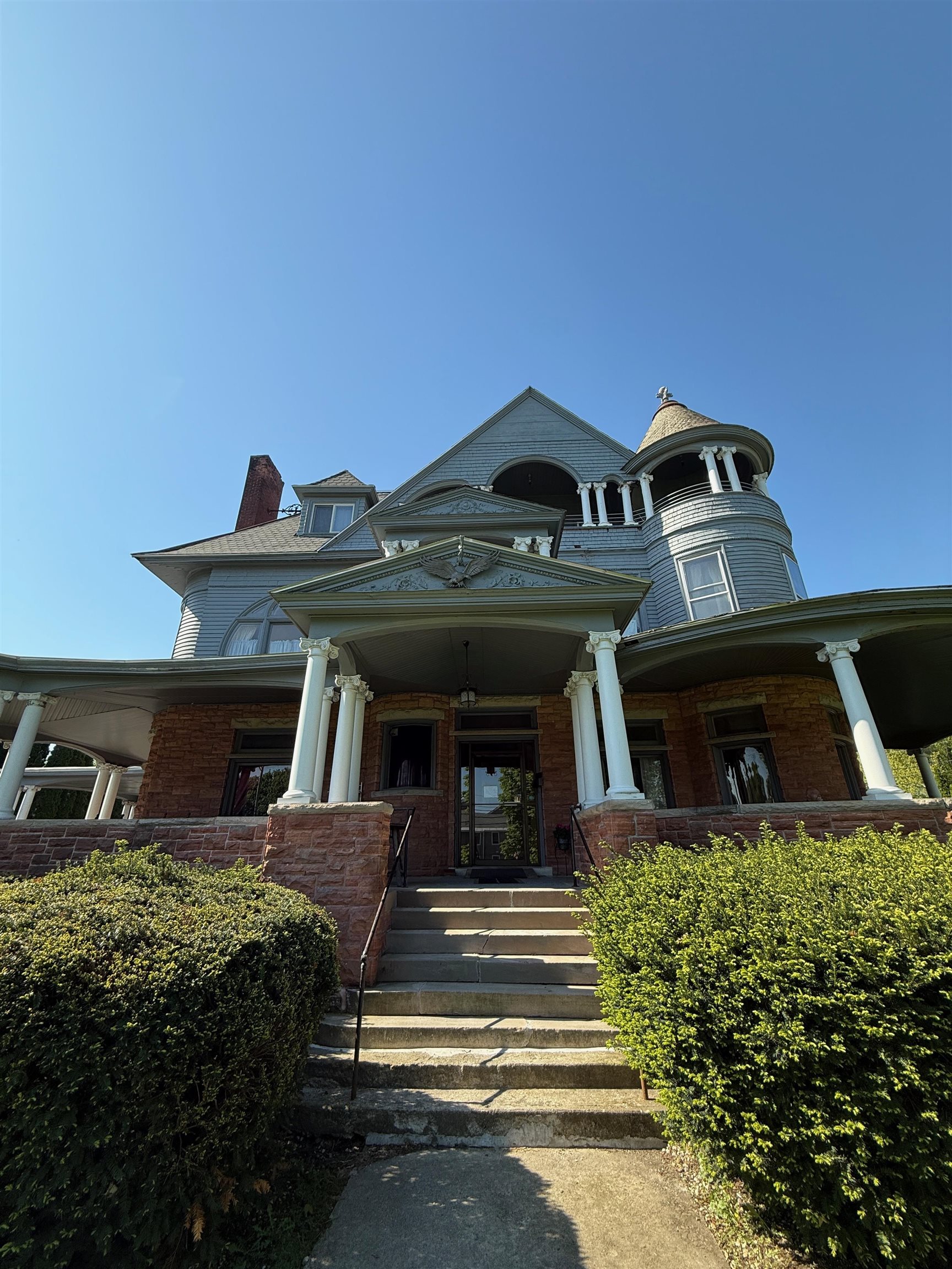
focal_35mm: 14
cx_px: 476
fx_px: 513
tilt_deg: +24.2
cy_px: 634
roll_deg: +0.2
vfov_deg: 102.1
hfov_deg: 85.7
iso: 50
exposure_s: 1/602
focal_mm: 2.22
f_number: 2.2
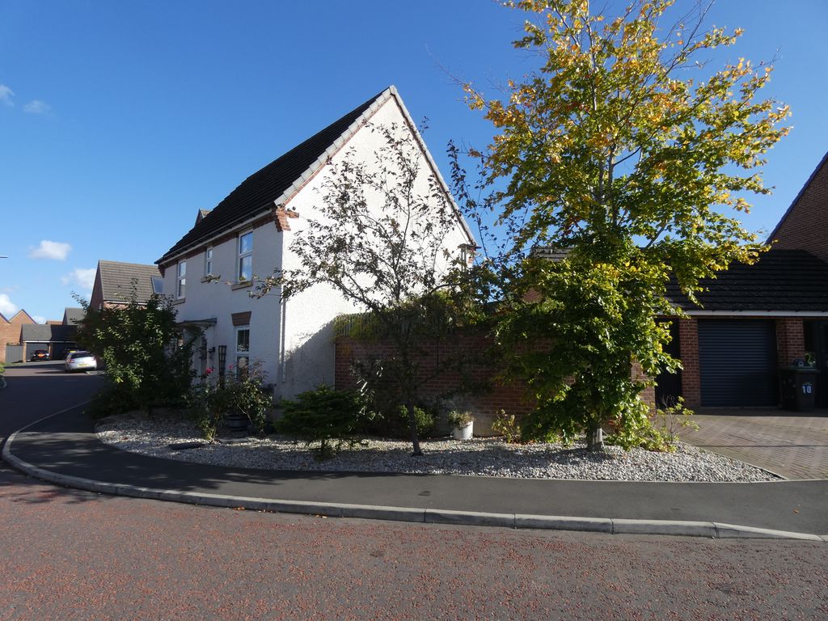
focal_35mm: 20
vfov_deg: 66.0
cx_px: 414
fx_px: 478
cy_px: 310
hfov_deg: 81.7
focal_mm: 3.6
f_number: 3.2
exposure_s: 1/800
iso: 80
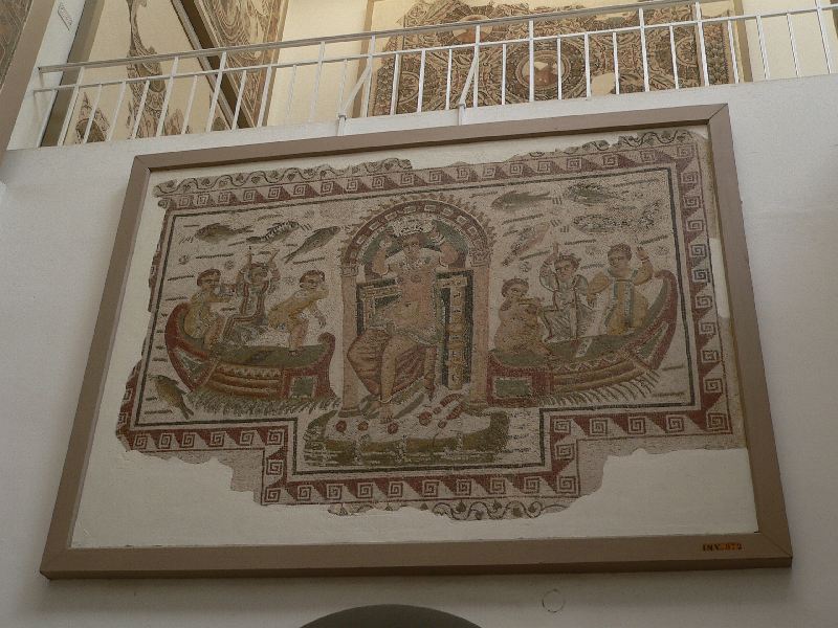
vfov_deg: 31.5
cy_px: 314
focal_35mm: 46
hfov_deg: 41.2
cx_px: 419
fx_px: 1114
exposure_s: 1/60
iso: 80
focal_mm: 7.6
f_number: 2.8
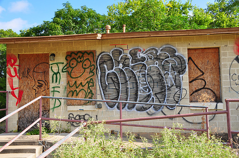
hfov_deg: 49.6
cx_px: 120
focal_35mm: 39
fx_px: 259
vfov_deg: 34.1
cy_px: 79
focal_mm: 26
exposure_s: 1/125
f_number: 10
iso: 200
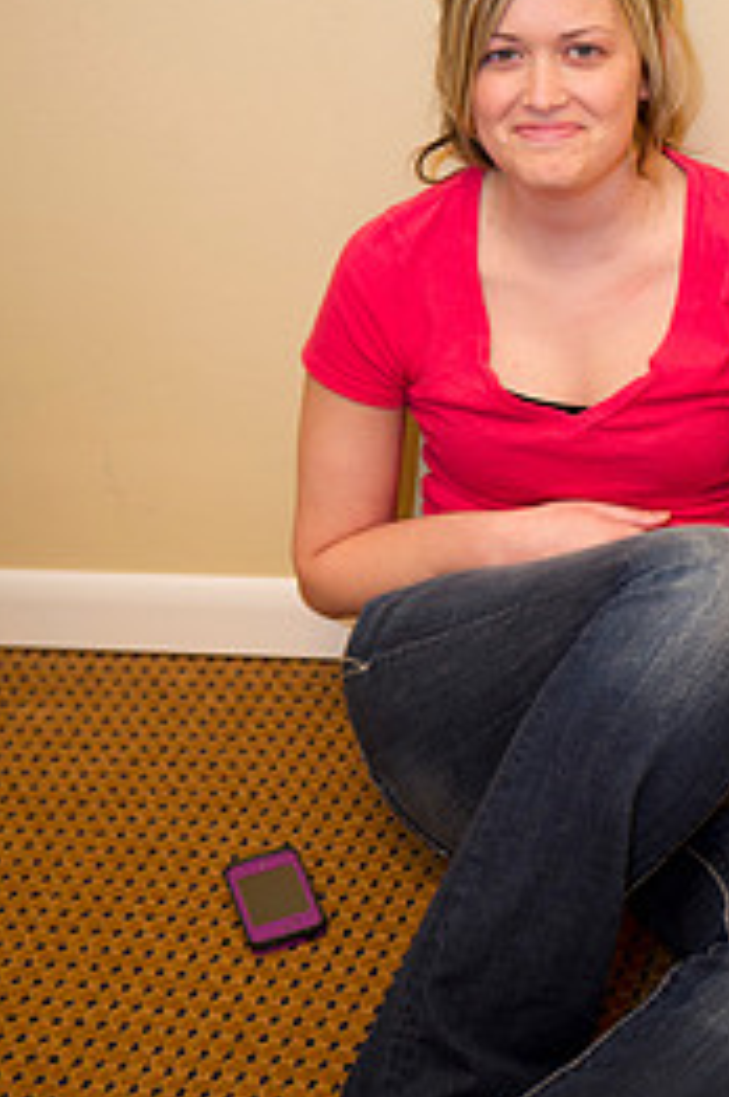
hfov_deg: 15.8
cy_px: 578
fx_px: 2619
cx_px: 572
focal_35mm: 86
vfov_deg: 23.7
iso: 1250
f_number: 3.2
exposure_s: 1/60
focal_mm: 50
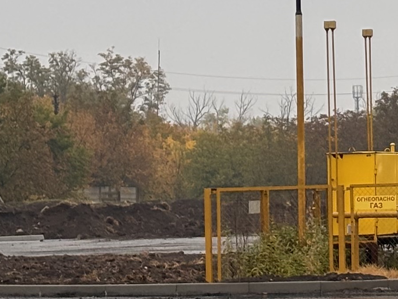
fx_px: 2656
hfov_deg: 8.4
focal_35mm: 231
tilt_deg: +3.2
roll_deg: +1.8
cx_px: 597
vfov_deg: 6.4
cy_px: 25
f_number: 1.6
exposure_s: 1/130
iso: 25
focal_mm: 5.96
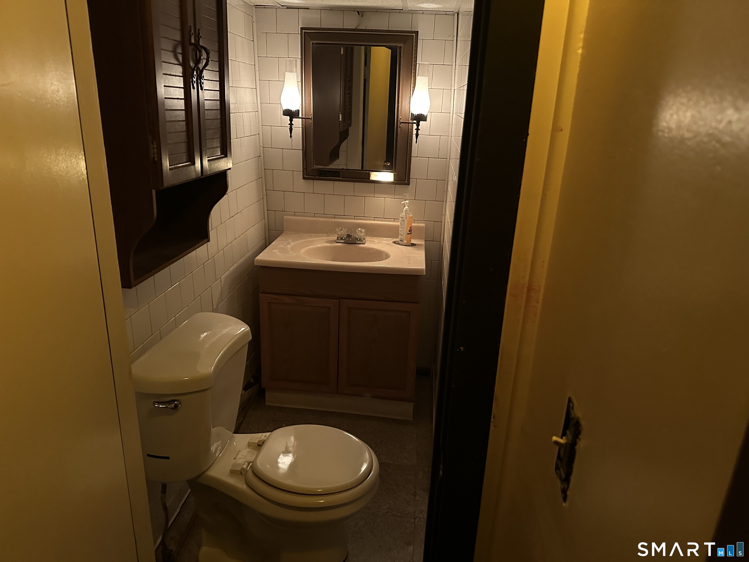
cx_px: 374
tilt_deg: -18.2
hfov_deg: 71.6
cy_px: 281
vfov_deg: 56.8
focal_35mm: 24
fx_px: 519
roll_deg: -3.1
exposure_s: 1/30
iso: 1000
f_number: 1.78
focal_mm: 6.86
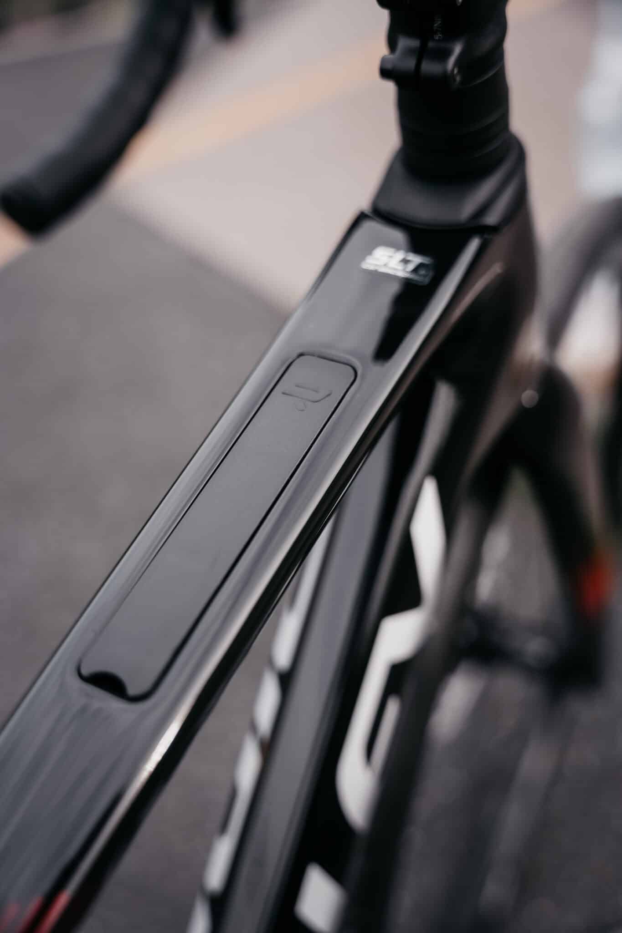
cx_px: 311
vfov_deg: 48.5
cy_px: 466
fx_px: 1037
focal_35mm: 40
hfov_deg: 33.4
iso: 160
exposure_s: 1/800
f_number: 2.8
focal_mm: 40
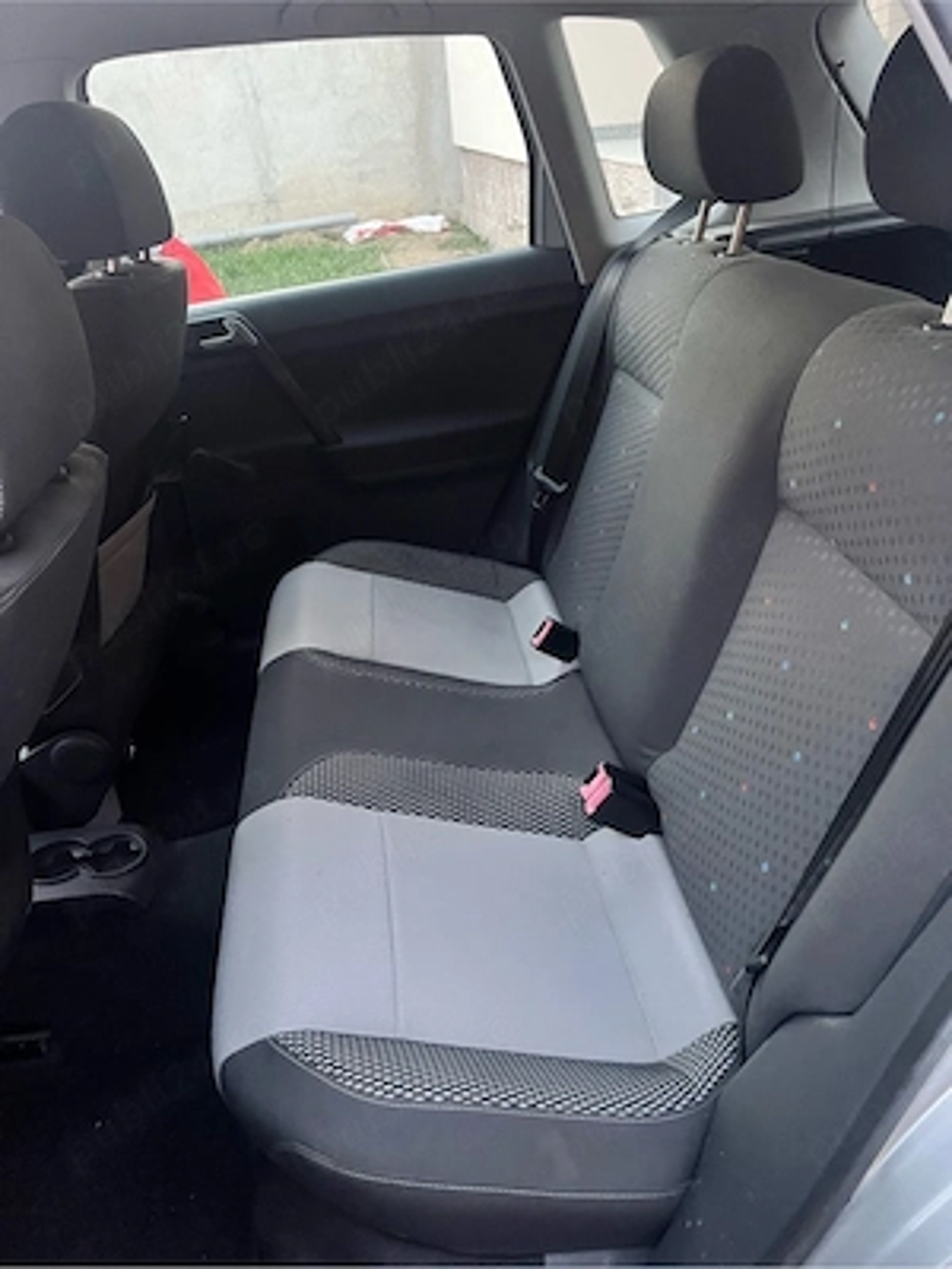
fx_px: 953
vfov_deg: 67.3
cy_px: 634
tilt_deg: -27.9
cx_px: 476
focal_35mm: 26
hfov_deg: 53.1
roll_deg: +5.8
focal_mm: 5.1
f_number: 1.6
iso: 640
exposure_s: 1/31
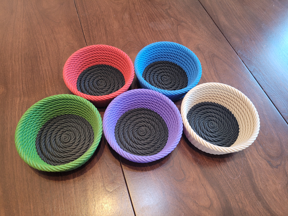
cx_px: 144
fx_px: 216
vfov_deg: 53.1
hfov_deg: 67.3
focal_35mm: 26
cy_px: 108
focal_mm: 5.4
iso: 200
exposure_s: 1/60
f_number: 1.8
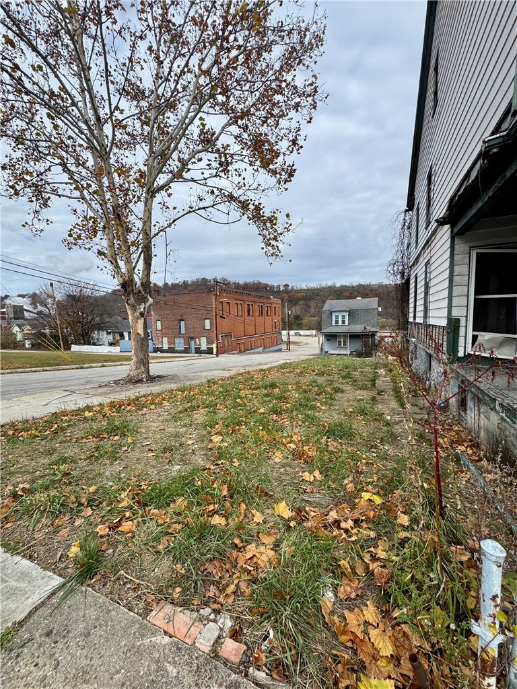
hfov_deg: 85.7
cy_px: 344
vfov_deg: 102.1
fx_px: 279
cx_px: 258
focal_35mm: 14
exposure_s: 1/664
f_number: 2.2
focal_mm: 2.22
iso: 50
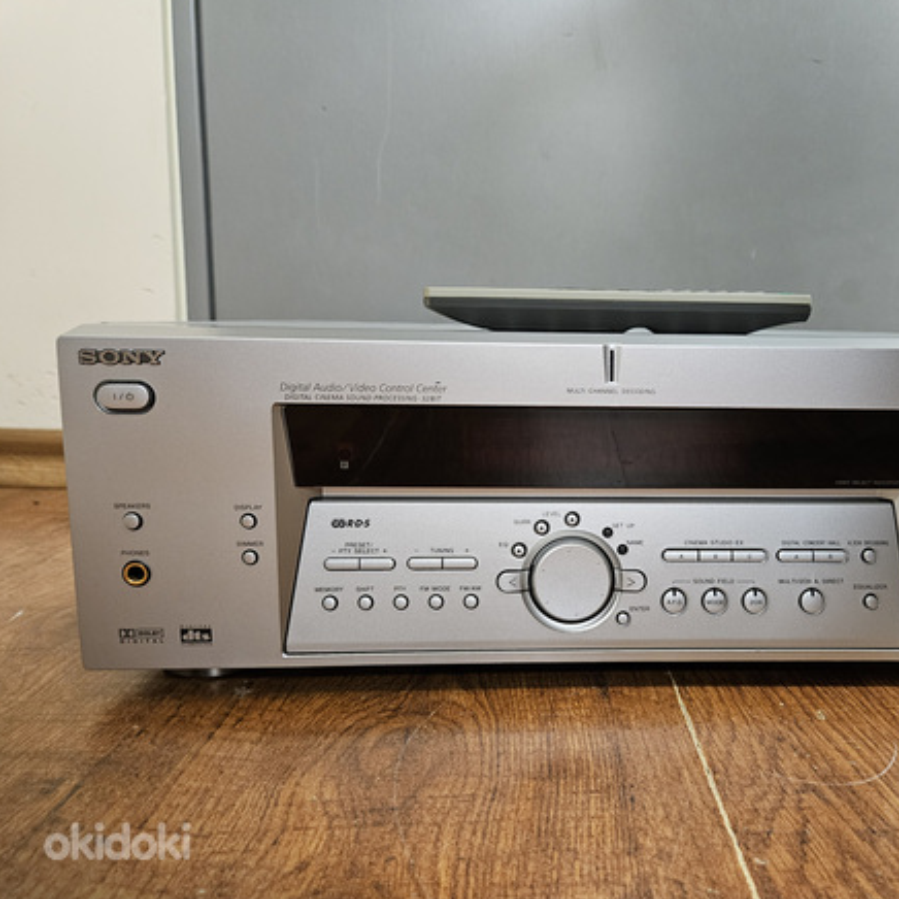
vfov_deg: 57.3
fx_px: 823
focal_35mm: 28
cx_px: 604
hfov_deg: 56.0
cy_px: 450
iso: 640
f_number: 1.8
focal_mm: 5.4
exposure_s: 1/50
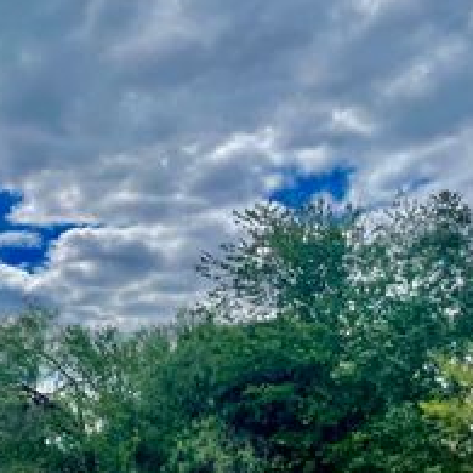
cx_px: -70
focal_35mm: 59
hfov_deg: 26.4
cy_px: 392
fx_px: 912
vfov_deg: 28.3
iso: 32
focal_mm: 4.2
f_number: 1.6
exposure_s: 1/5291
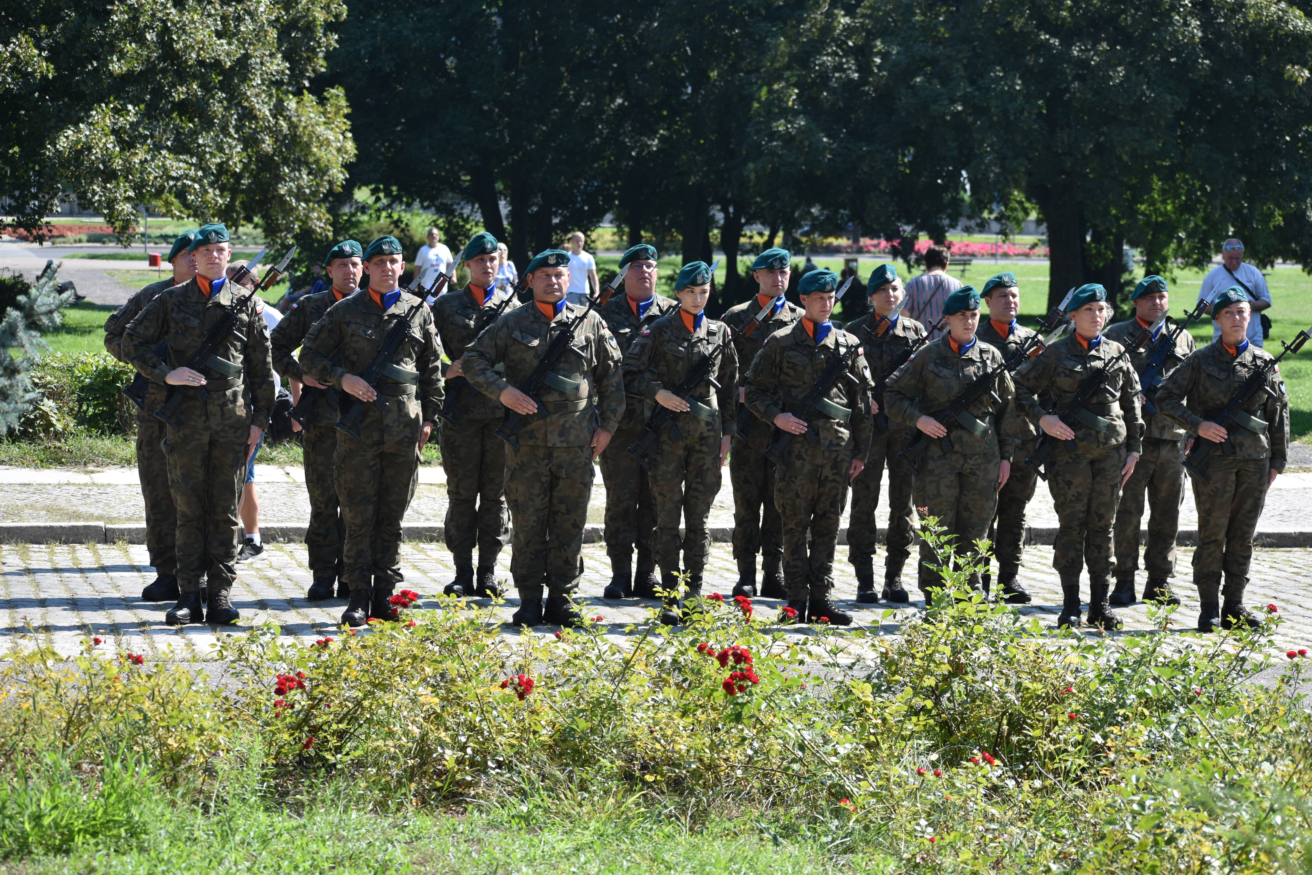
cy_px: 438
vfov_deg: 11.7
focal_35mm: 117
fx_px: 4264
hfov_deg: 17.5
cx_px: 656
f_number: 5.6
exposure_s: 1/1250
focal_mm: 78
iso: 400
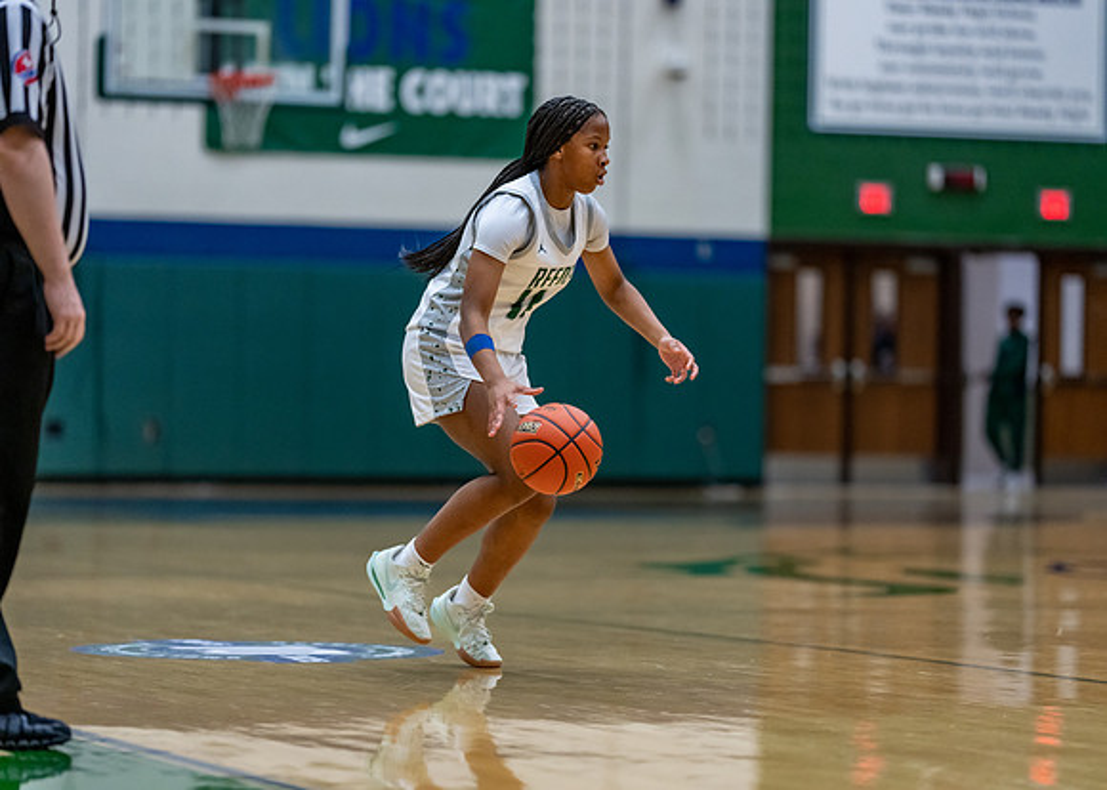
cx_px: 554
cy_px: 395
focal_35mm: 141
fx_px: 4446
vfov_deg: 10.2
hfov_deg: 14.2
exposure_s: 1/1250
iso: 2000
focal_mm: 135
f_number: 1.8
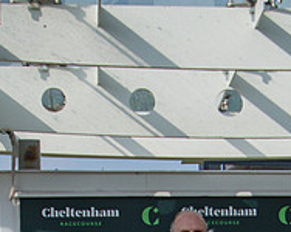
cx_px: 245
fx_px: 1273
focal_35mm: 148
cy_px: 382
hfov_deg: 13.0
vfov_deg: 10.0
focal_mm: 20
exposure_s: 1/2000
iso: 80
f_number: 4
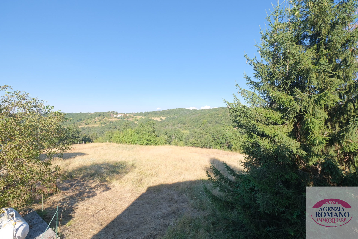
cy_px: 120
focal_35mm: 15
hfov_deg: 100.4
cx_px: 179
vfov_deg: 77.3
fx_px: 149
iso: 320
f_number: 5.6
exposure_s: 1/250
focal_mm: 10
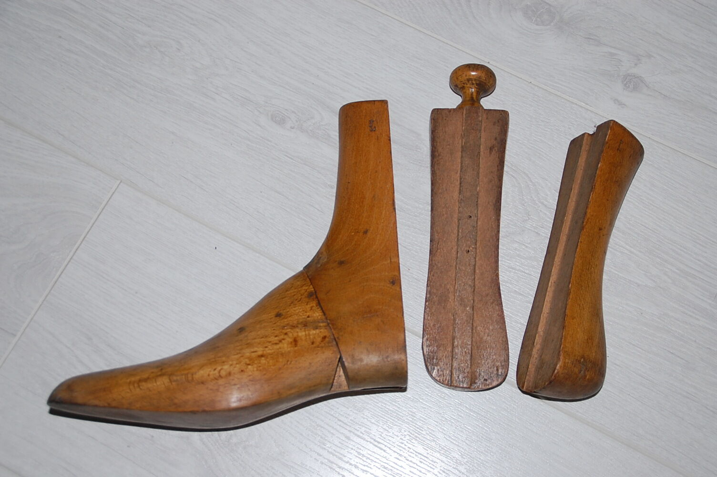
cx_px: 358
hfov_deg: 37.9
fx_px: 1045
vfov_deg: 25.7
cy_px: 238
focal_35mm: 52
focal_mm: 35
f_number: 4.2
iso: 400
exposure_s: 1/60
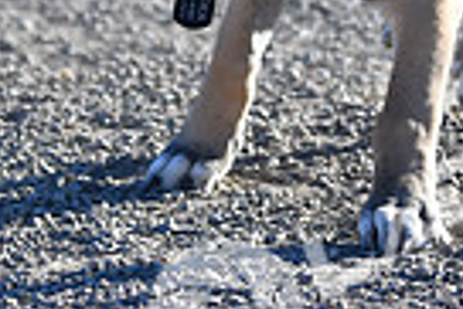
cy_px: -182
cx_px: 140
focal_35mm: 512
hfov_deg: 4.0
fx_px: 6592
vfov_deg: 2.7
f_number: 2.8
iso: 320
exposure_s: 1/4000
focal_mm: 80
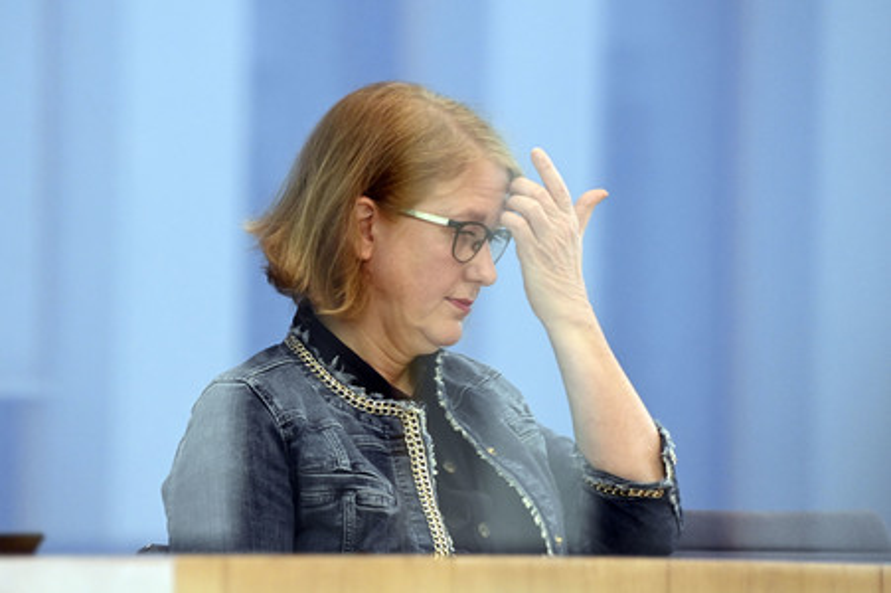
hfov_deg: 6.9
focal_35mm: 300
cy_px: 296
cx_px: 446
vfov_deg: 4.6
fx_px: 7419
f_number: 6.3
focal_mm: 300
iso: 5000
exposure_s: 1/800
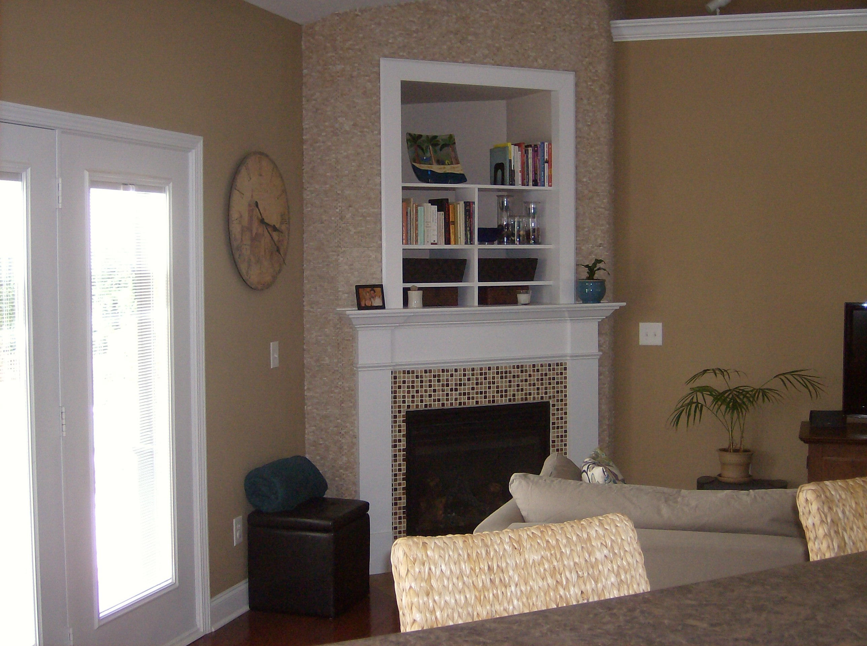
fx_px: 1150
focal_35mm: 46
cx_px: 434
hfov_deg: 41.3
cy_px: 323
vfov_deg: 31.4
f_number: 3.1
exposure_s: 1/74
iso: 200
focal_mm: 7.7
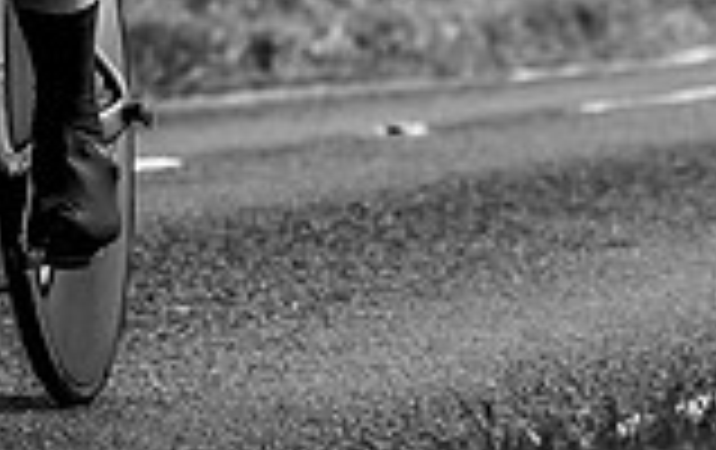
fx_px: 9070
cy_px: -285
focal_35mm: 464
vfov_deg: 2.8
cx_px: -116
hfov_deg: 4.5
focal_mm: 91
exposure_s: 1/1000
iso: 125
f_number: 4.5
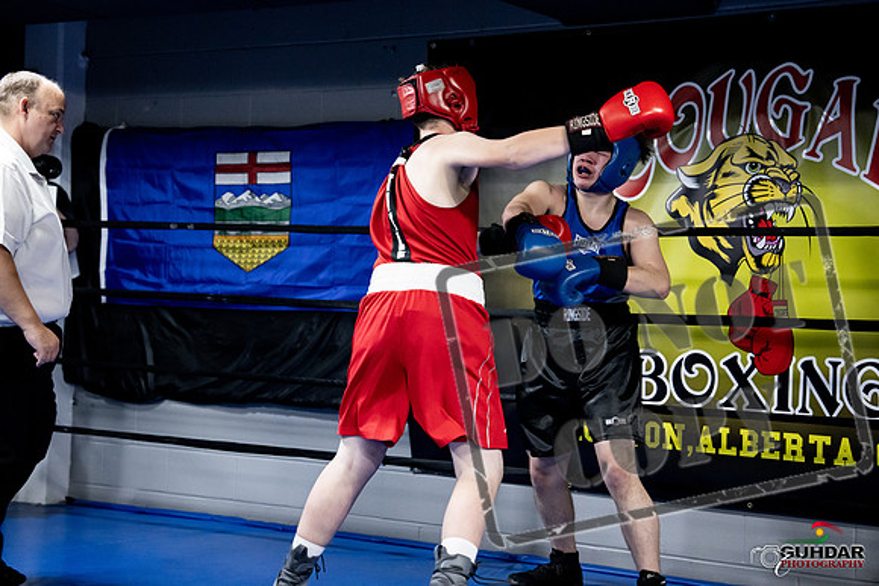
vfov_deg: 19.5
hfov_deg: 28.8
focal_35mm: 70
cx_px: 440
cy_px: 293
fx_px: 1709
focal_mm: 70
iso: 8000
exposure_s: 1/1000
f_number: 2.8
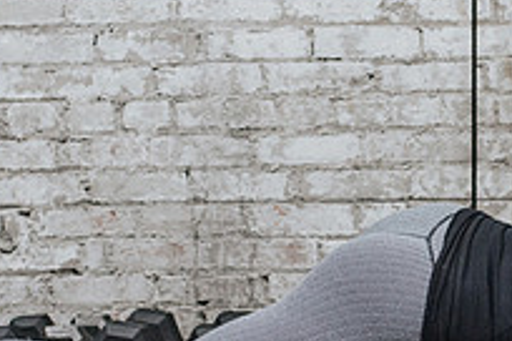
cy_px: 299
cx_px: 447
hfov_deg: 18.7
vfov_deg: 12.6
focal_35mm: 108
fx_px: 1536
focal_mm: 35
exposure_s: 1/250
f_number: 3.2
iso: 800
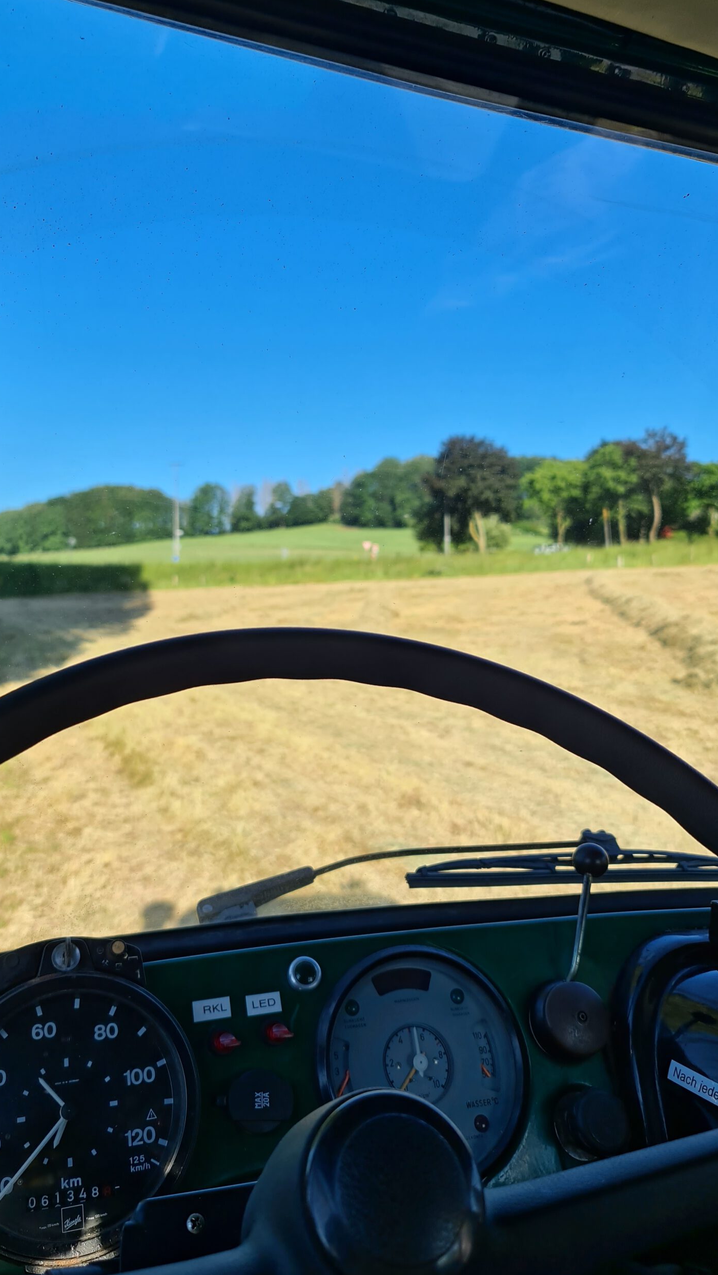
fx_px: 948
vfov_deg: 67.9
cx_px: 313
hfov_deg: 41.4
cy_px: 627
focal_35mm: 28
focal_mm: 7
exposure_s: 1/560
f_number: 1.8
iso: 50
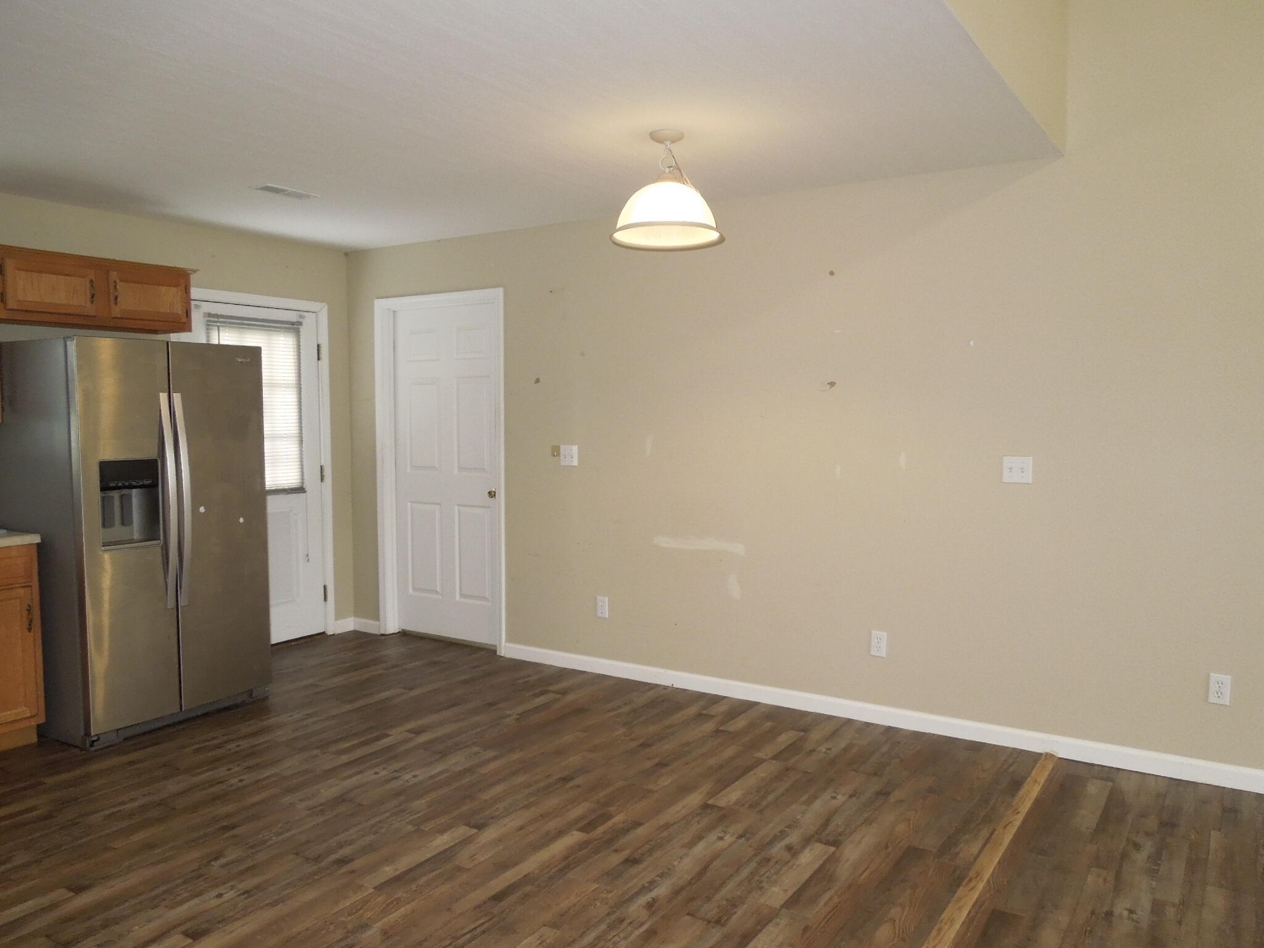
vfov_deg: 54.9
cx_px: 632
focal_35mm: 25
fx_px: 913
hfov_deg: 69.4
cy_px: 474
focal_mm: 4.5
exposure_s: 1/30
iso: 450
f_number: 3.3
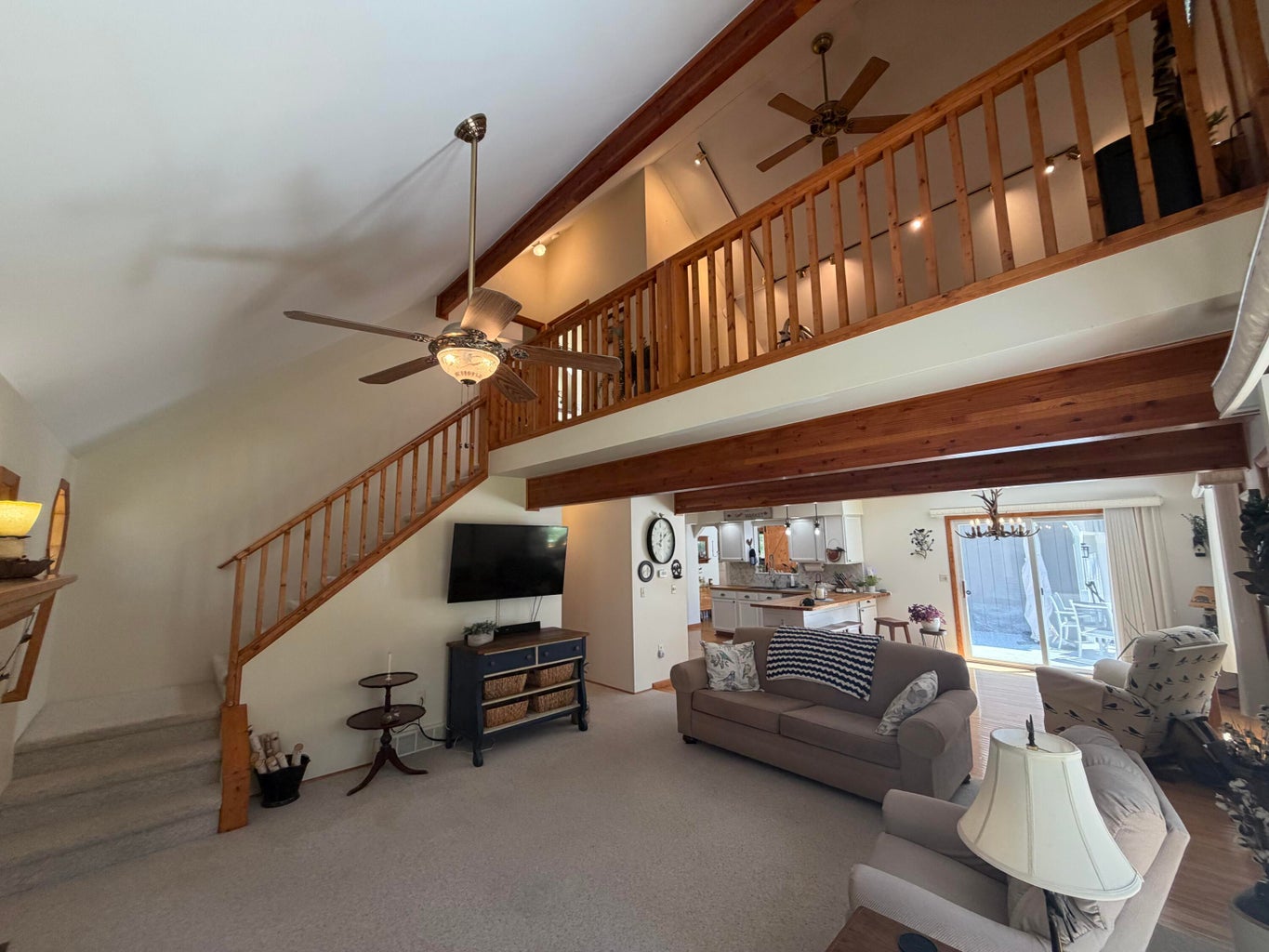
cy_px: 476
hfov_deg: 102.1
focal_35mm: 14
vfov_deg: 85.7
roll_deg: +1.7
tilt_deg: +6.5
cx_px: 634
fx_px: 513
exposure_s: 1/120
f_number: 2.2
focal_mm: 2.22
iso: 160
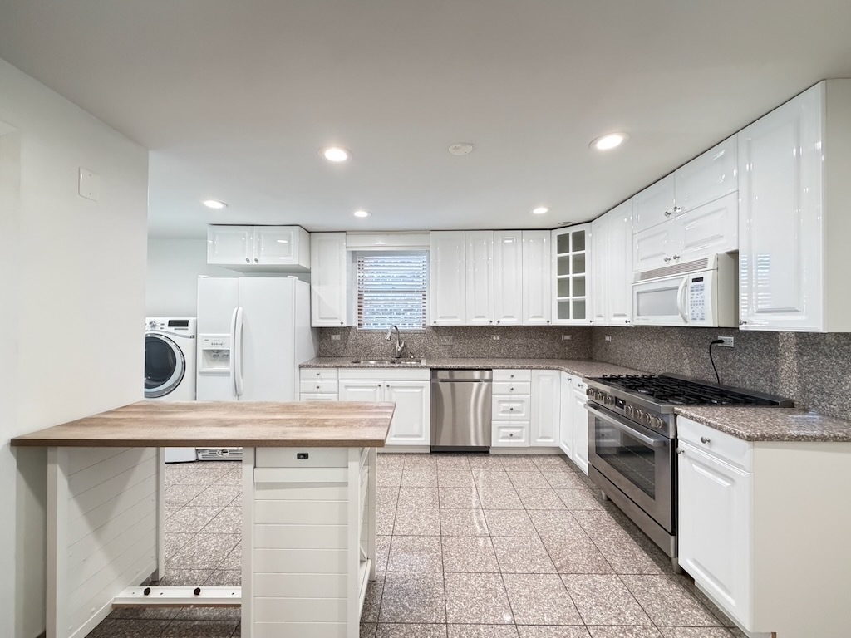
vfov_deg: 85.7
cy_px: 319
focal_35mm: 14
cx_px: 426
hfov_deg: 102.1
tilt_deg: -0.1
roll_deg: -0.2
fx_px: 344
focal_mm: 2.22
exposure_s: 1/60
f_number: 2.2
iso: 640
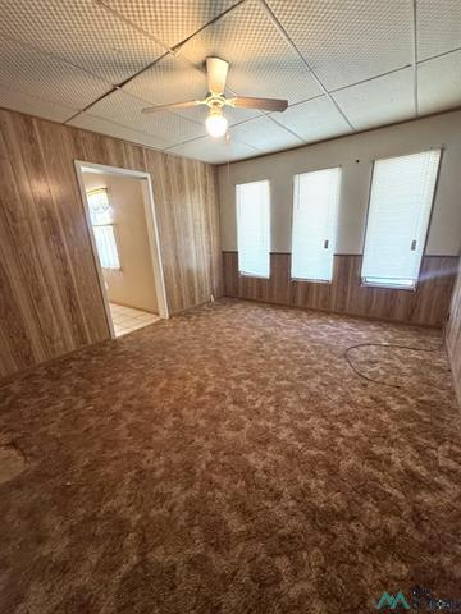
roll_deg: +1.8
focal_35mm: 14
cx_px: 230
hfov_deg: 85.7
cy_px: 307
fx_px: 249
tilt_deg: -23.8
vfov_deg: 102.1
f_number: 2.2
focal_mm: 2.22
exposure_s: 1/60
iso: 400
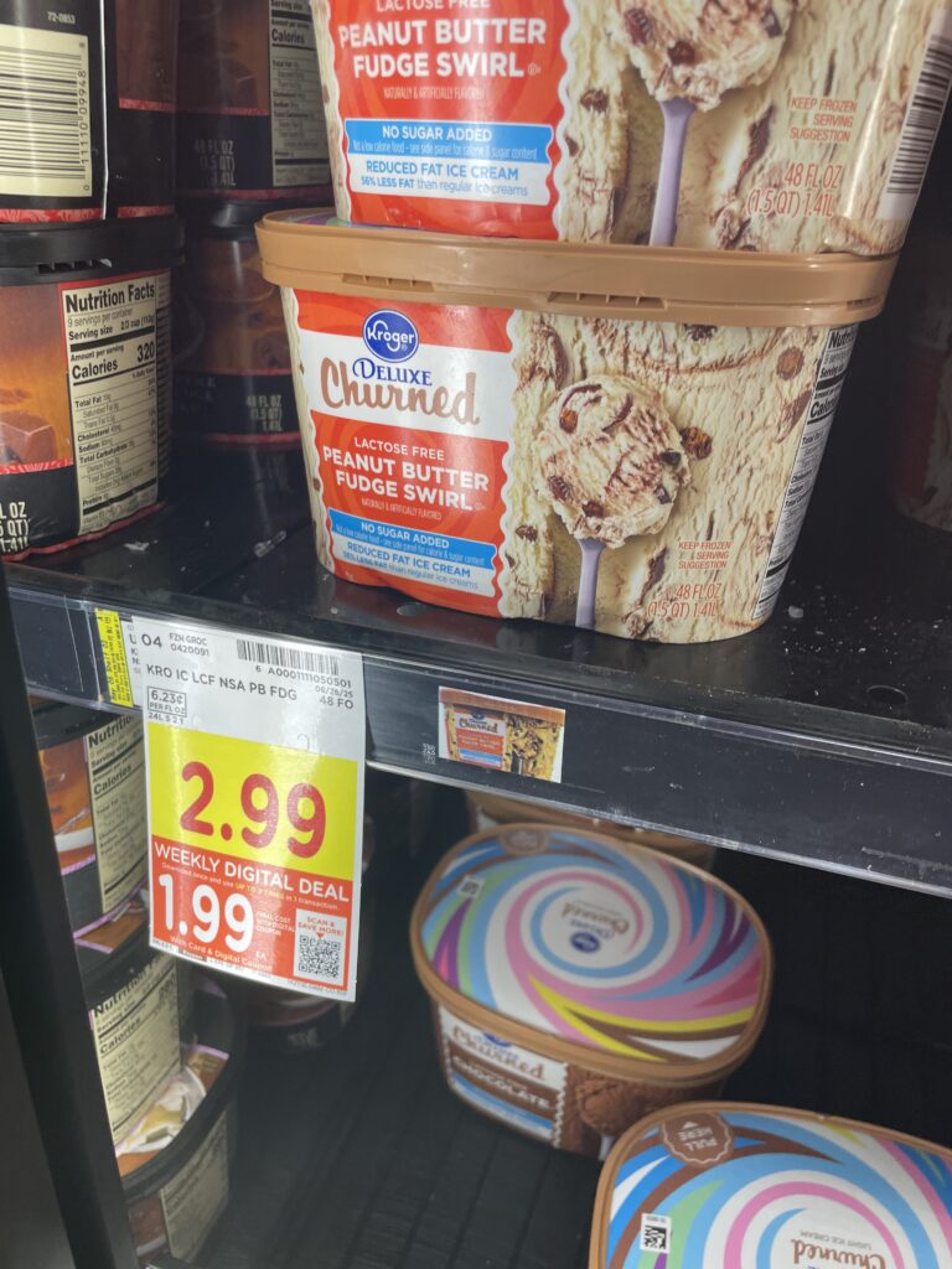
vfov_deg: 67.3
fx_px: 953
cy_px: 634
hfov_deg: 53.1
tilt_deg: -24.6
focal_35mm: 26
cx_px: 476
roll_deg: -1.8
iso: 64
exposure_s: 1/120
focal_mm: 4.2
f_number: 1.6
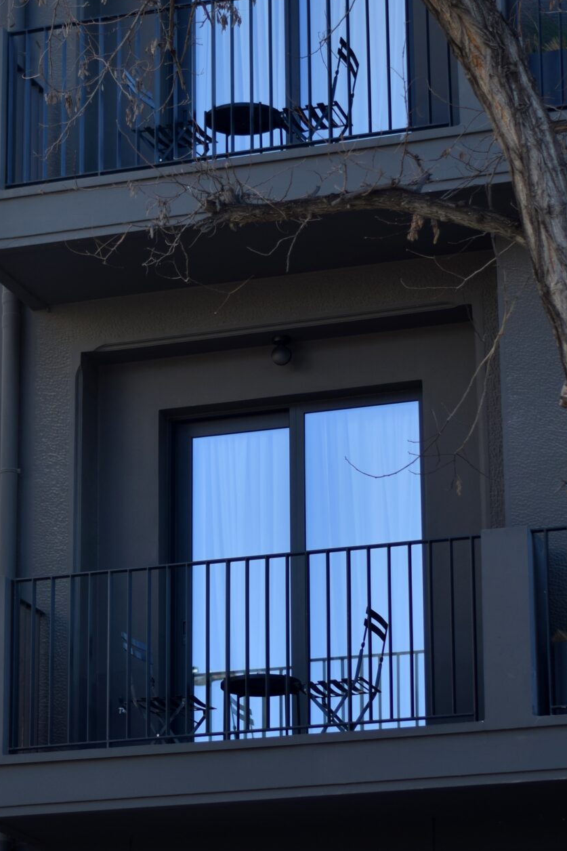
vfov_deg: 15.9
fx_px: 3048
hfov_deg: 10.6
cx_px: 121
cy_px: 388
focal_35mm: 129
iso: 100
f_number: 1.8
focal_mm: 50
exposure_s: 1/2000
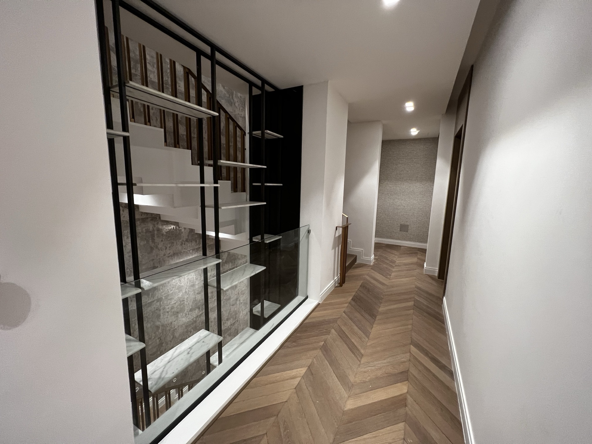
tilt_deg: -10.4
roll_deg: -1.7
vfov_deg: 89.9
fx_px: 222
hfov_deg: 106.2
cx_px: 296
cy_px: 222
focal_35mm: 13
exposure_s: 1/60
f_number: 1.8
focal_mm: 1.57
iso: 320
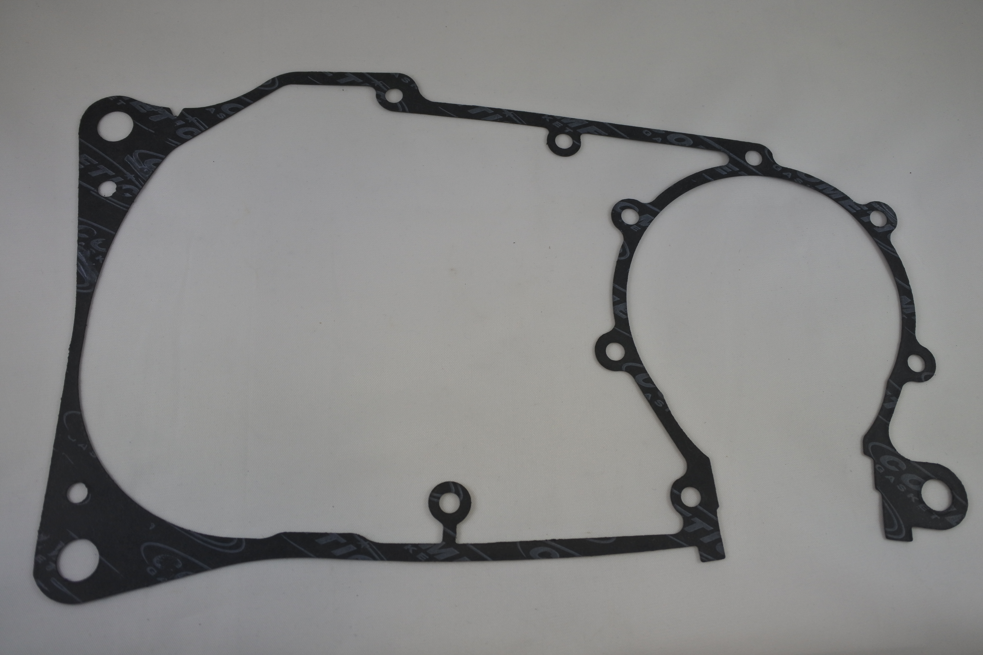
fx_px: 874
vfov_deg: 41.1
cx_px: 492
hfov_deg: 58.7
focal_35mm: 32
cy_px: 328
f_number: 3.8
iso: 200
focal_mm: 12.1
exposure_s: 1/320
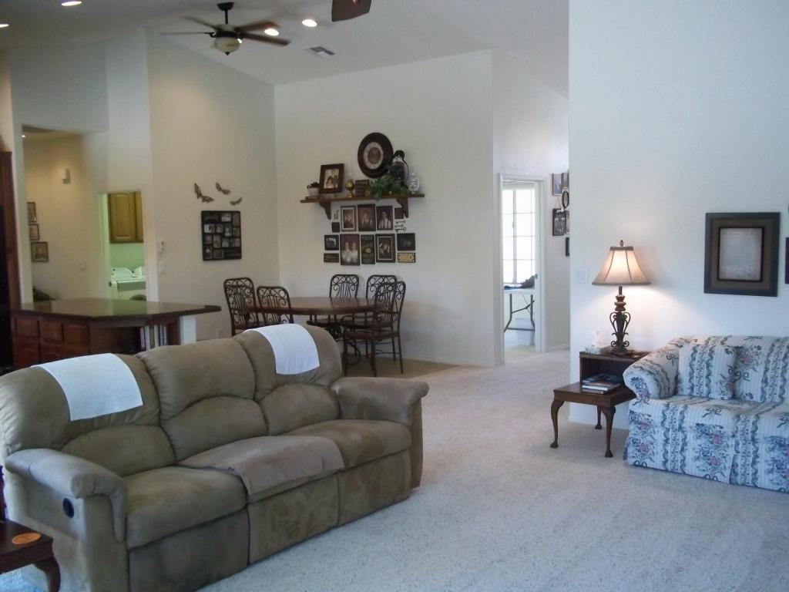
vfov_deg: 39.7
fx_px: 821
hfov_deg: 51.4
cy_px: 296
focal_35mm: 36
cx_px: 394
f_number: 3.1
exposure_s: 1/50
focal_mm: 6.5
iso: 320
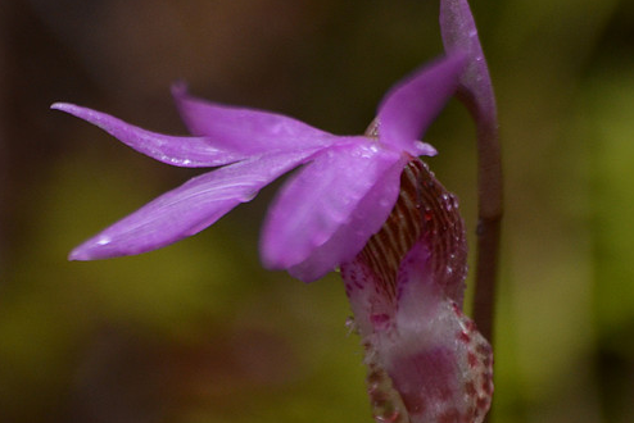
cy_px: 233
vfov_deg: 2.6
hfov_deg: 3.9
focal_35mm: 528
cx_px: 295
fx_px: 9304
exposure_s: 1/50
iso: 800
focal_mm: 300
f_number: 5.6
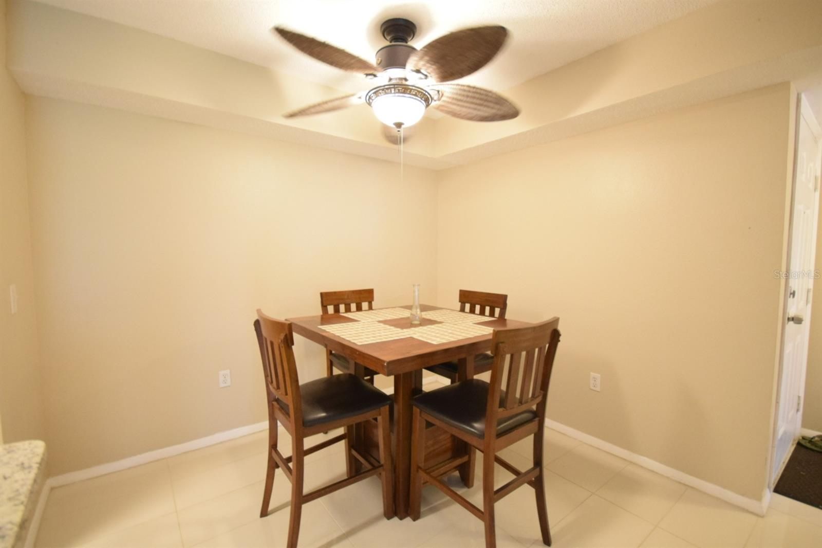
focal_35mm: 15
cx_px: 411
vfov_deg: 77.3
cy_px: 274
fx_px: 342
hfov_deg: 100.4
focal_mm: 10
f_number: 4
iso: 3200
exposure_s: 1/50
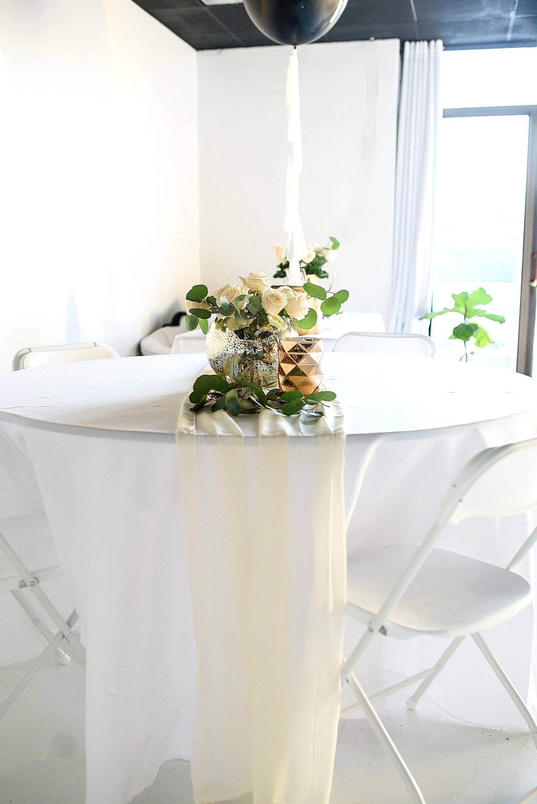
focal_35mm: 37
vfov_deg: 51.8
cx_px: 256
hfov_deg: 36.0
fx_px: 827
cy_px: 423
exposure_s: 1/320
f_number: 2.8
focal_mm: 35
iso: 1000
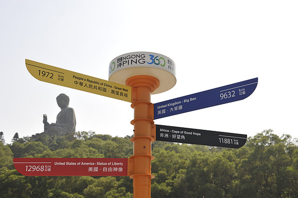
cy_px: 99
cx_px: 149
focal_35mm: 48
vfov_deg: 28.0
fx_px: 397
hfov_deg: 41.1
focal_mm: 48
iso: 250
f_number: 7.1
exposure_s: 1/500
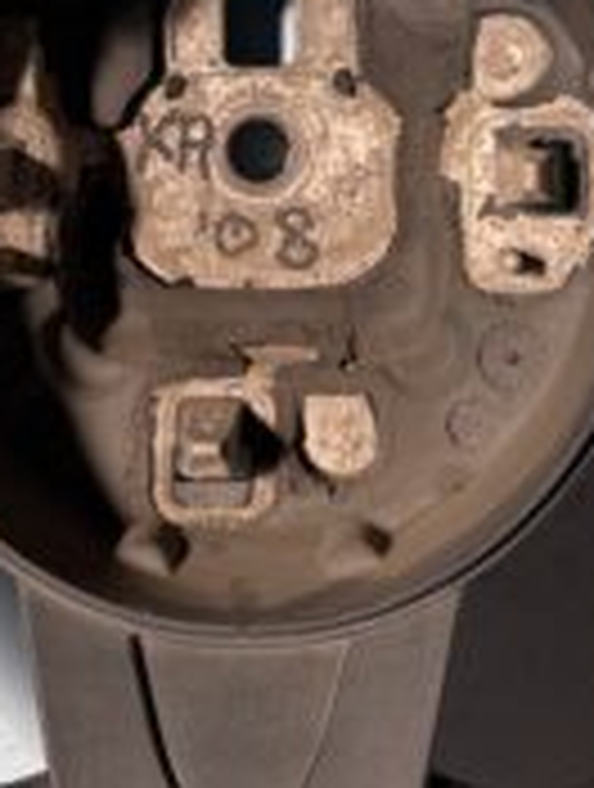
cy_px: 65
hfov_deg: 17.4
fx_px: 1938
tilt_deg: -85.9
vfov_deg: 22.4
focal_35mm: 85
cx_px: 261
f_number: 1.6
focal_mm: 5.1
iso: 40
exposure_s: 1/121
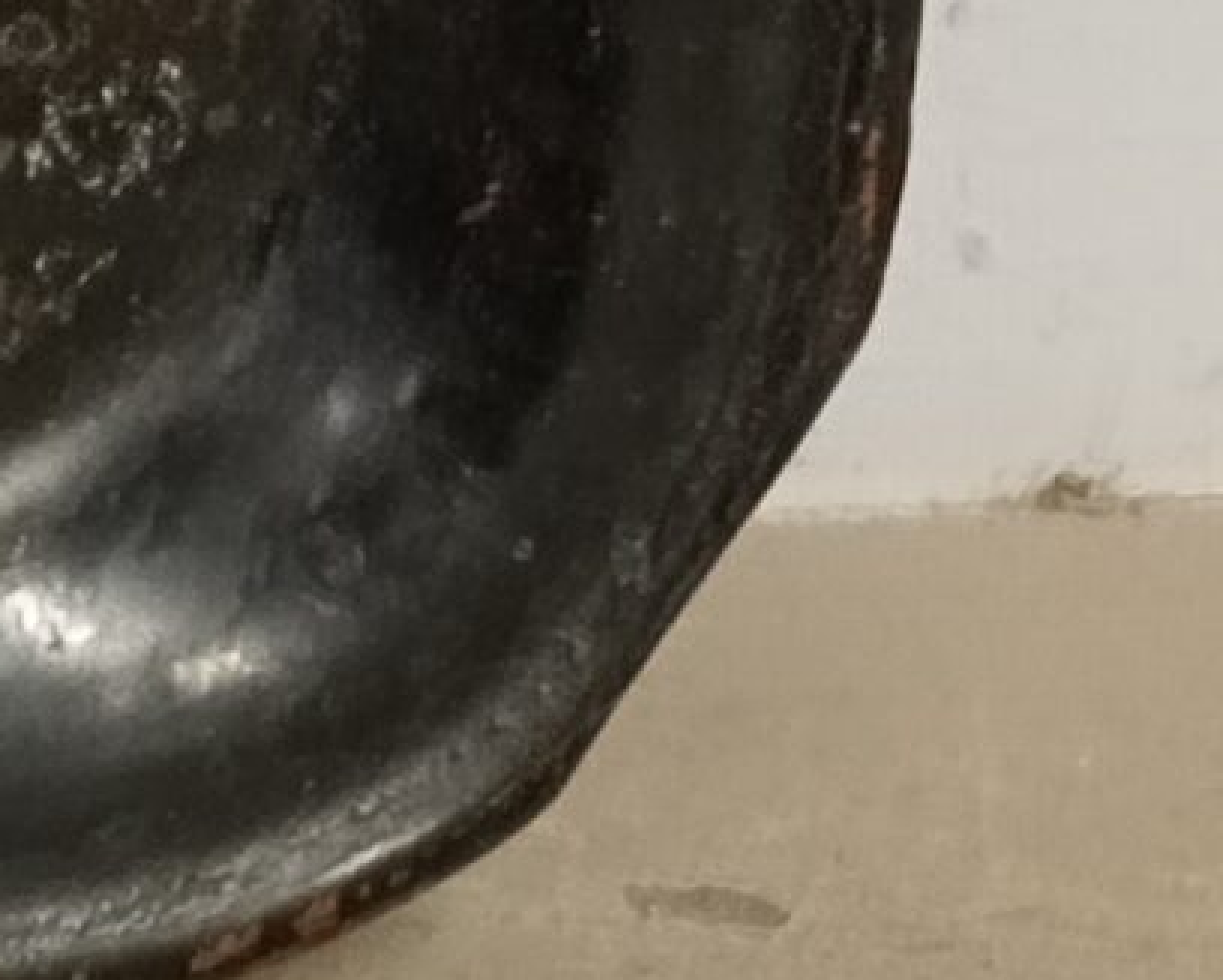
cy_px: -1235
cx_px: -2350
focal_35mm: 141
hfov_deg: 10.3
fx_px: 5107
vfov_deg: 9.9
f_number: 1.69
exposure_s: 1/20
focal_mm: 6.06
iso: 2500
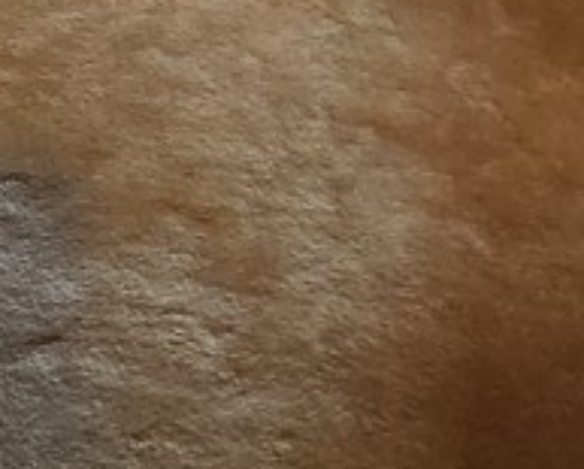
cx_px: -136
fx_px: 2146
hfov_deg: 14.9
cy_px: -672
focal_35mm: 124
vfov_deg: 10.6
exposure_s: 1/24
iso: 640
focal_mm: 5
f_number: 1.8
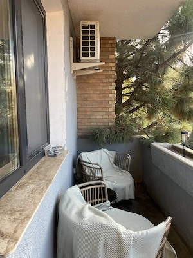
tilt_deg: -5.6
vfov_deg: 67.3
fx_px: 193
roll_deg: +1.5
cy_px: 129
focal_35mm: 26
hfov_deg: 53.1
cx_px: 96
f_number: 1.5
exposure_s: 1/263
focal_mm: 5.7
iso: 40
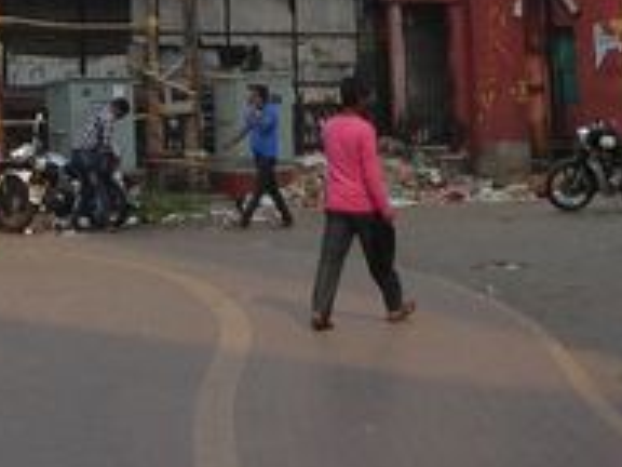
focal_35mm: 121
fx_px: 2174
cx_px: 3
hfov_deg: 16.0
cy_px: -272
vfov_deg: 11.6
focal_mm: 5
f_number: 3.5
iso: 125
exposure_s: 1/1000
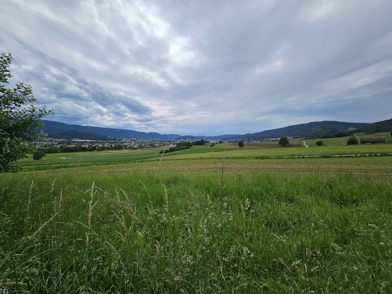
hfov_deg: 106.2
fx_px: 147
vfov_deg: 89.9
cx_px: 196
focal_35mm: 13
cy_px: 147
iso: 50
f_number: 2.2
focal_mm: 2.2
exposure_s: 1/3798
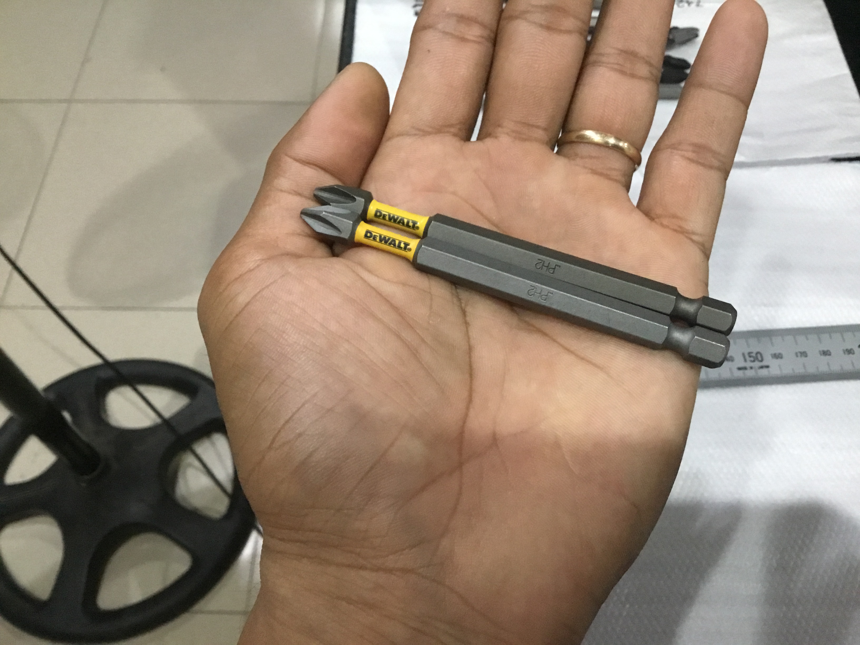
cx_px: 430
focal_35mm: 31
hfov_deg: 58.4
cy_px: 322
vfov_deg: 45.4
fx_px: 770
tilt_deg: -59.8
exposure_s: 1/17
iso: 200
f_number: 2.4
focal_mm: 3.3
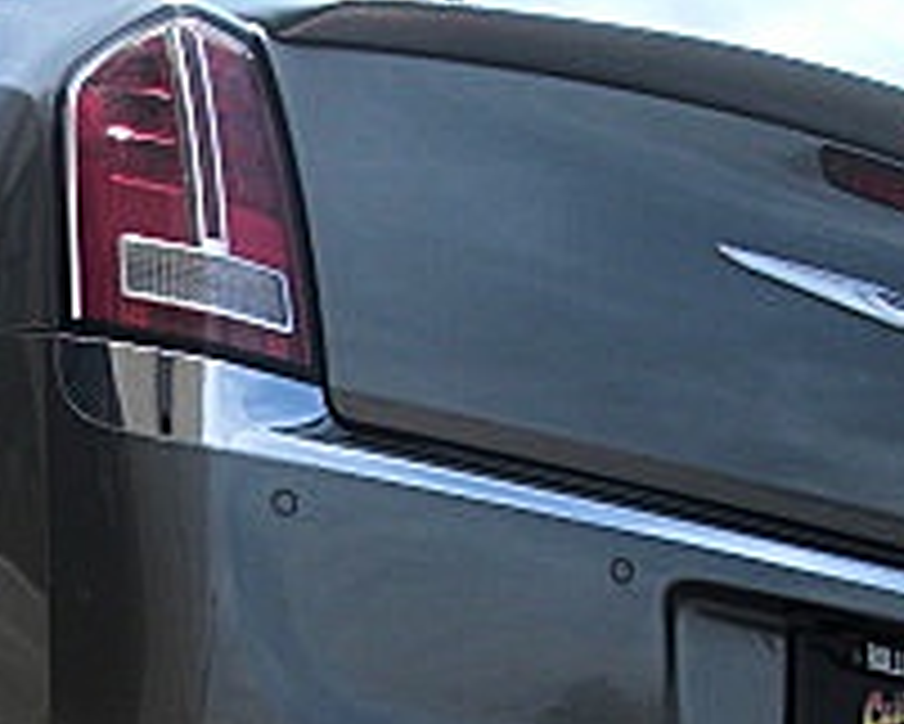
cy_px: 598
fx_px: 2998
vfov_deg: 13.7
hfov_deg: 16.7
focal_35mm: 112
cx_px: -40
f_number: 2.8
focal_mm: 6.3
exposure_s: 1/640
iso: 50
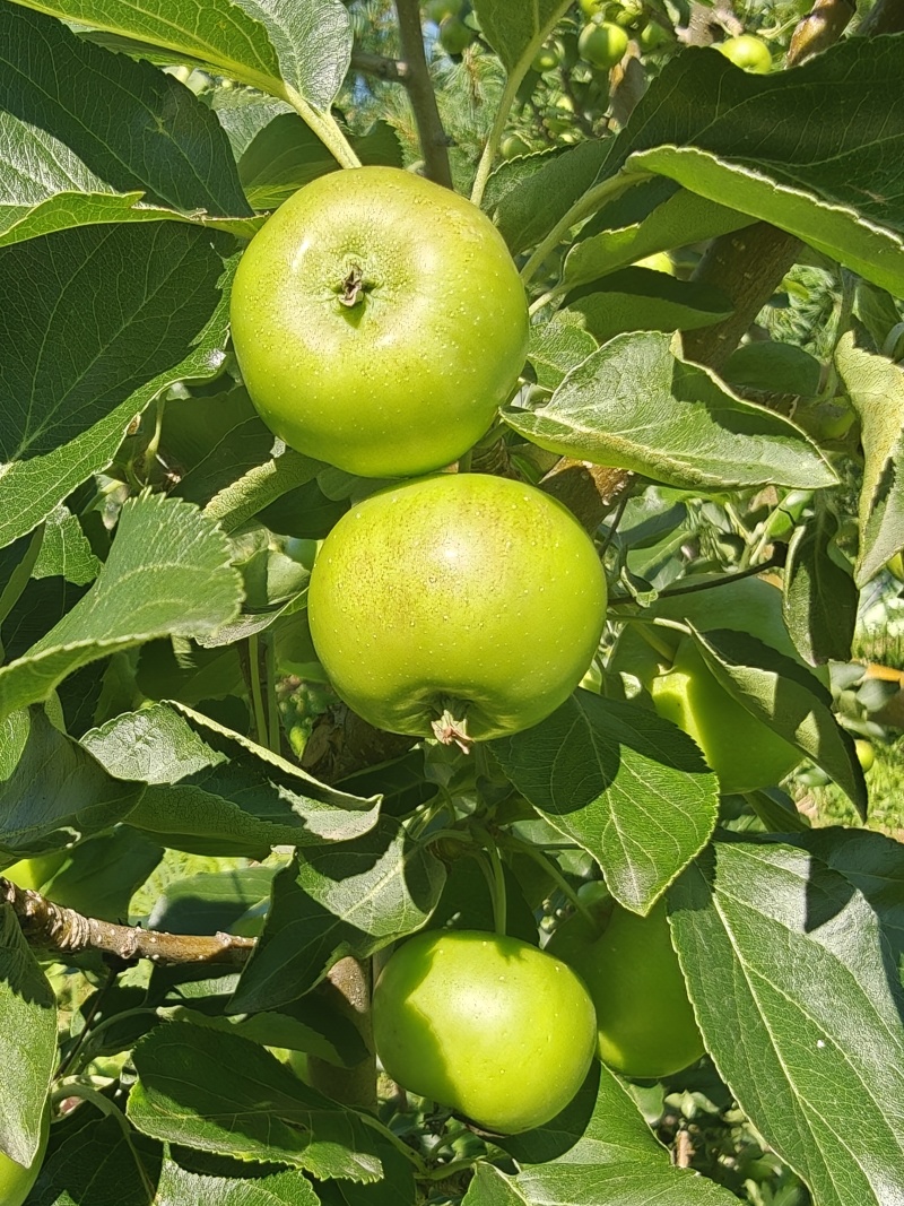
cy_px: 603
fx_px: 1358
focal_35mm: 39
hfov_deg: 36.8
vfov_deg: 47.9
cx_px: 452
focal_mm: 2.3
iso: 64
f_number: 2
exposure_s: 1/200
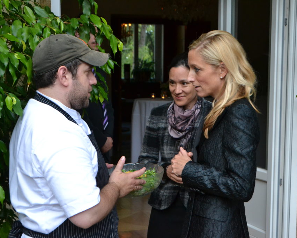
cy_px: 119
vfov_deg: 25.0
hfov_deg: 31.0
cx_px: 148
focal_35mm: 61
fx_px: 536
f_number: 6.3
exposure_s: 1/200
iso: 1600
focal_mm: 36
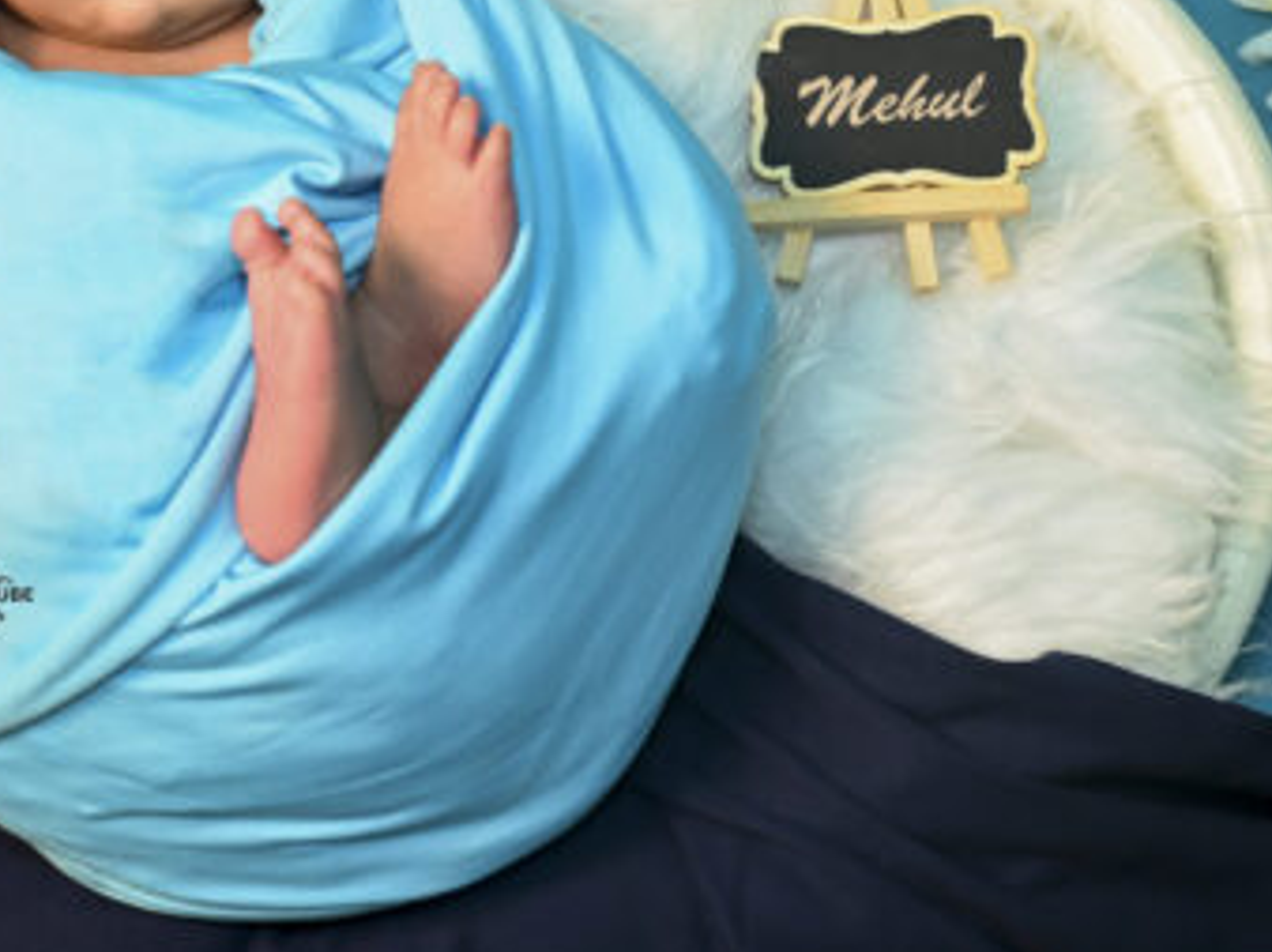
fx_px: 4333
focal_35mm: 118
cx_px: 369
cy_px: 70
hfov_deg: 16.6
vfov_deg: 12.4
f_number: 4
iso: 800
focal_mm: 54
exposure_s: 1/200
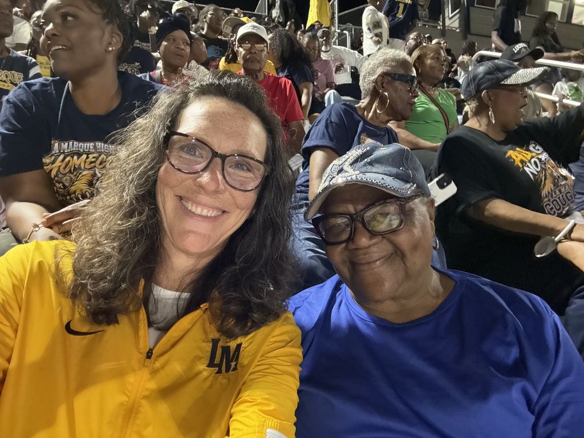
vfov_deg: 58.9
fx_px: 388
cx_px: 292
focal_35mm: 23
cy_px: 219
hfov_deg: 73.9
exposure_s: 1/30
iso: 640
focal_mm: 2.69
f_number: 1.9
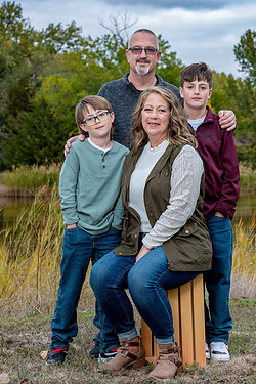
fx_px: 768
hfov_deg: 18.9
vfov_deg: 28.1
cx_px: 146
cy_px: 194
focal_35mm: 72
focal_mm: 60
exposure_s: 1/125
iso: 320
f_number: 5.6
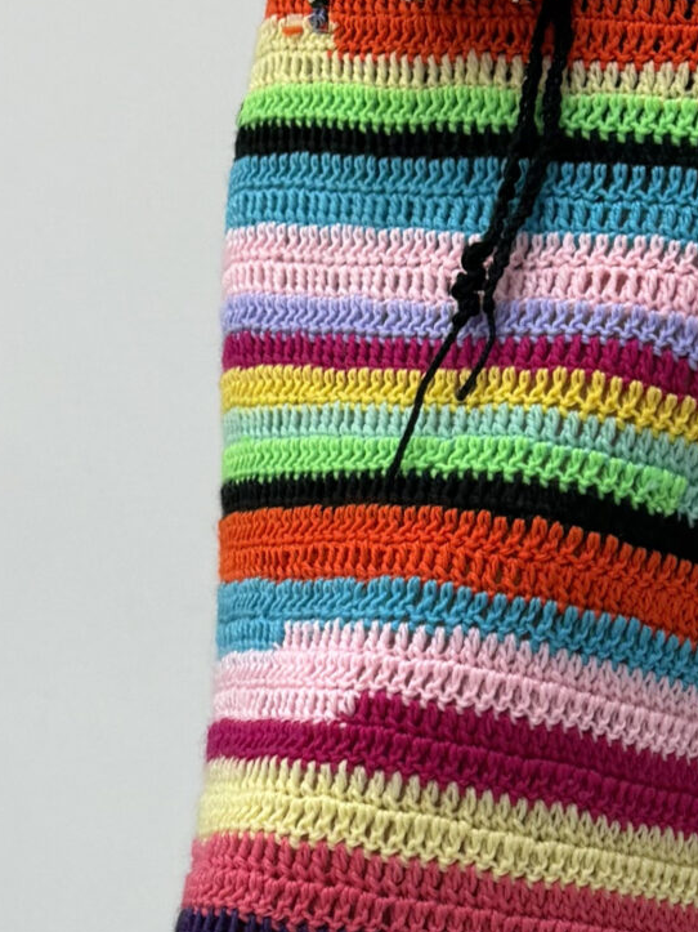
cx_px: 653
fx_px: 2286
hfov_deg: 17.1
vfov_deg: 22.0
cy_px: 981
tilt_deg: -3.0
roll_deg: +0.2
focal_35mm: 85
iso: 80
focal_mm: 6.76
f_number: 1.78
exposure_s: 1/100
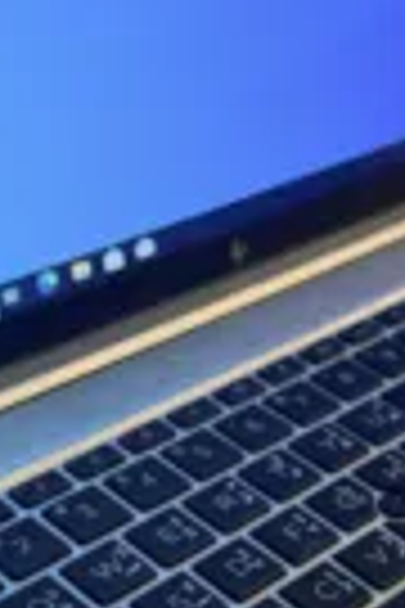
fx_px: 1249
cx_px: 328
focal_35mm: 74
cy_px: 468
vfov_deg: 26.9
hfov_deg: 18.2
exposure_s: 1/50
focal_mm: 6.76
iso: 640
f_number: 1.78
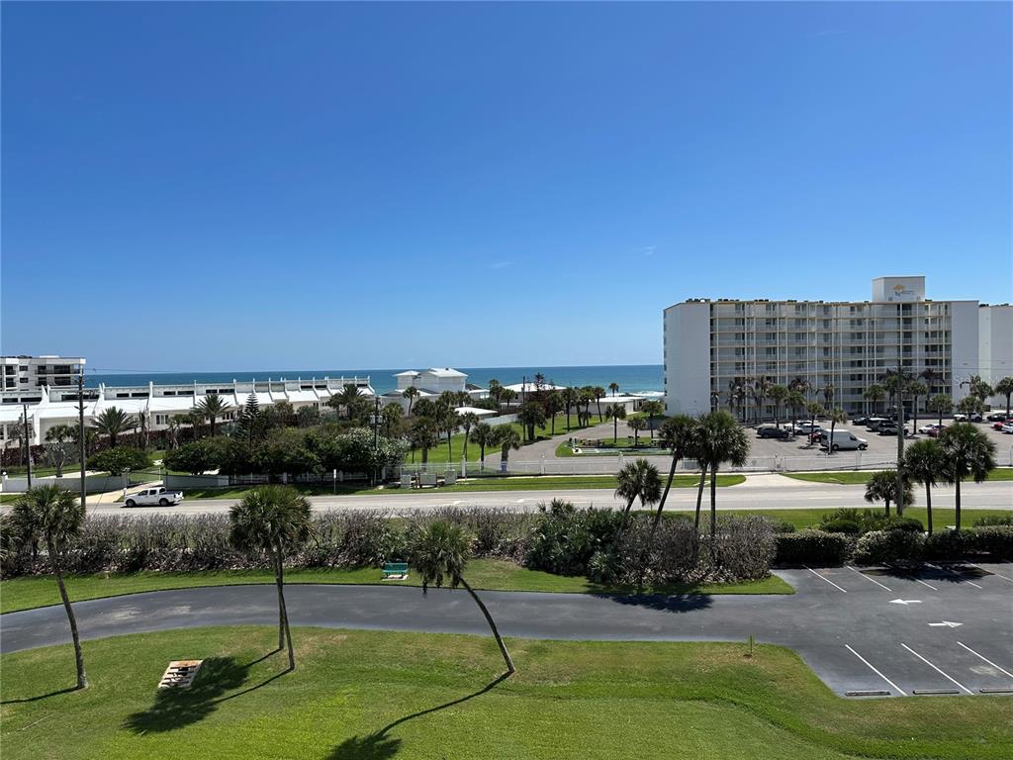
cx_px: 506
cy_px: 380
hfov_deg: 71.6
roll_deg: +0.6
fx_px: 702
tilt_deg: -2.0
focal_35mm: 24
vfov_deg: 56.8
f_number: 1.78
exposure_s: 1/7042
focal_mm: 6.86
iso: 80
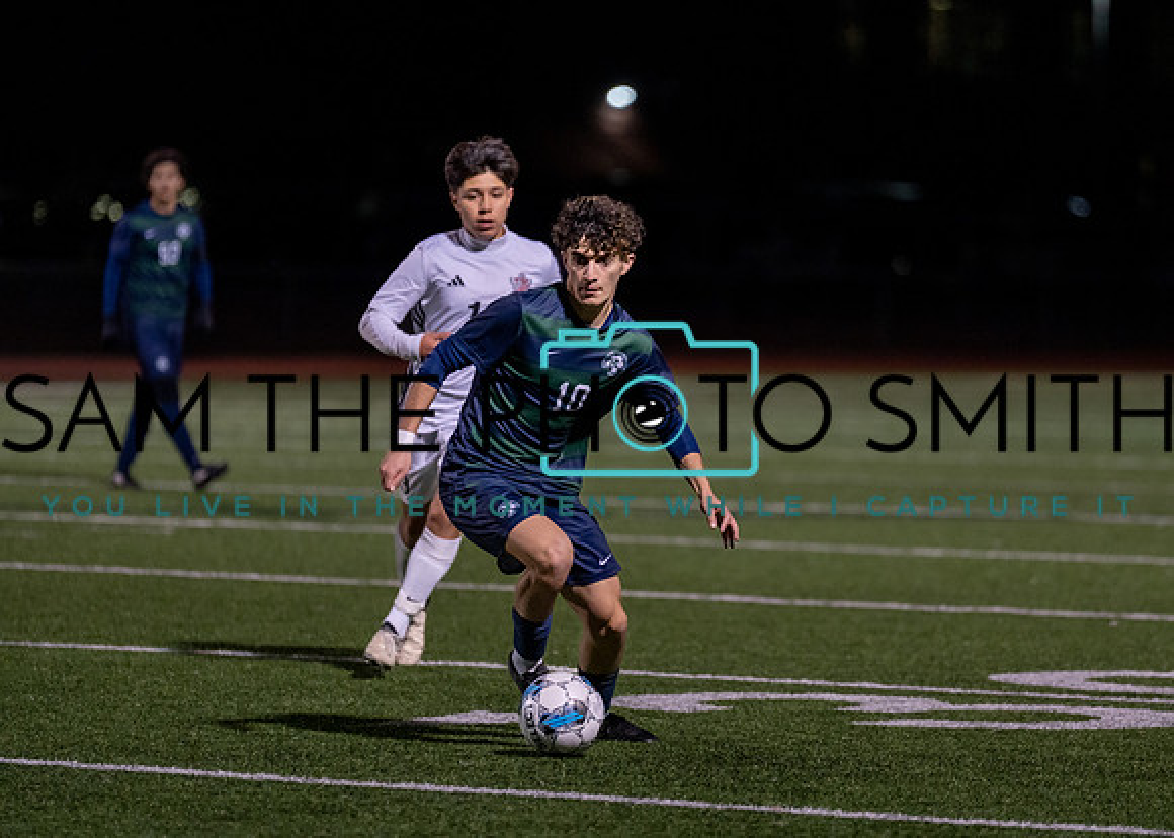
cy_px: 446
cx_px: 697
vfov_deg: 5.9
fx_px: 8169
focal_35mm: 245
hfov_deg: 8.2
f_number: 2.8
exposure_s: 1/1000
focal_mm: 185
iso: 2500
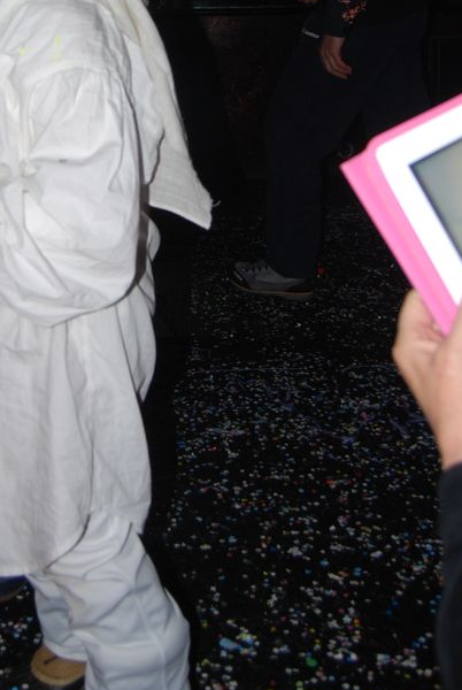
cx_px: 149
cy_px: 121
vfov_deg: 35.4
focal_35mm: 54
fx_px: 1036
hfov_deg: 25.0
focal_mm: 18
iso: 200
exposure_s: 1/60
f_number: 3.5
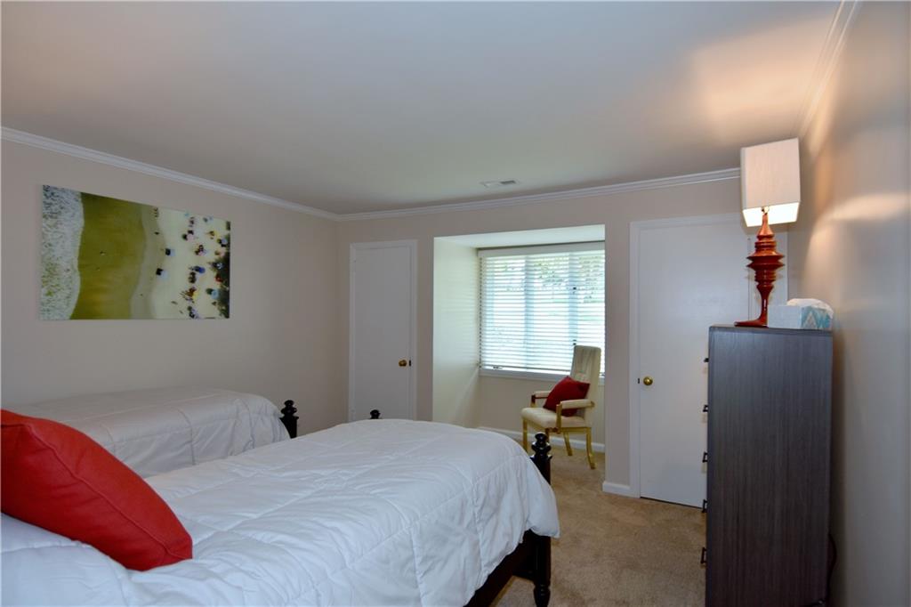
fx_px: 455
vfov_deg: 67.3
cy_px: 304
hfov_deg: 90.0
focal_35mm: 18
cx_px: 456
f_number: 4
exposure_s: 1/60
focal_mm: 12
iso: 200
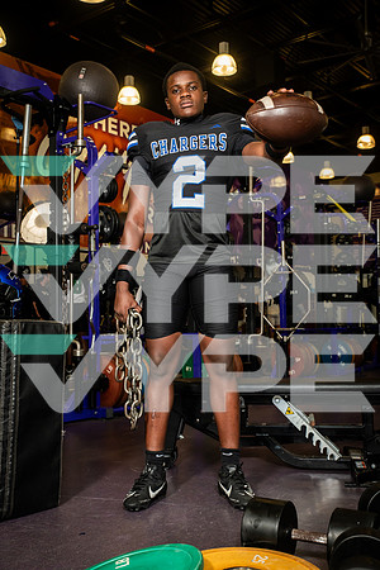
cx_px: 190
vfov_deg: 48.5
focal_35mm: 40
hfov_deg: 33.4
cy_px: 285
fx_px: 633
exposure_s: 1/250
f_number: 5.6
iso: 500
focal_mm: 40
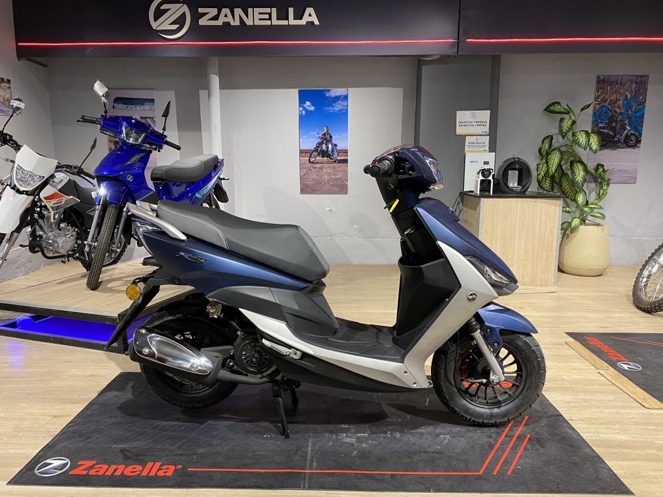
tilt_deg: -10.2
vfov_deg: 53.1
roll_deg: -0.6
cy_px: 248
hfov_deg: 67.3
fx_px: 498
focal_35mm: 26
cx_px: 332
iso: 125
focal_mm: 4.25
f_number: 1.8
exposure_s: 1/50
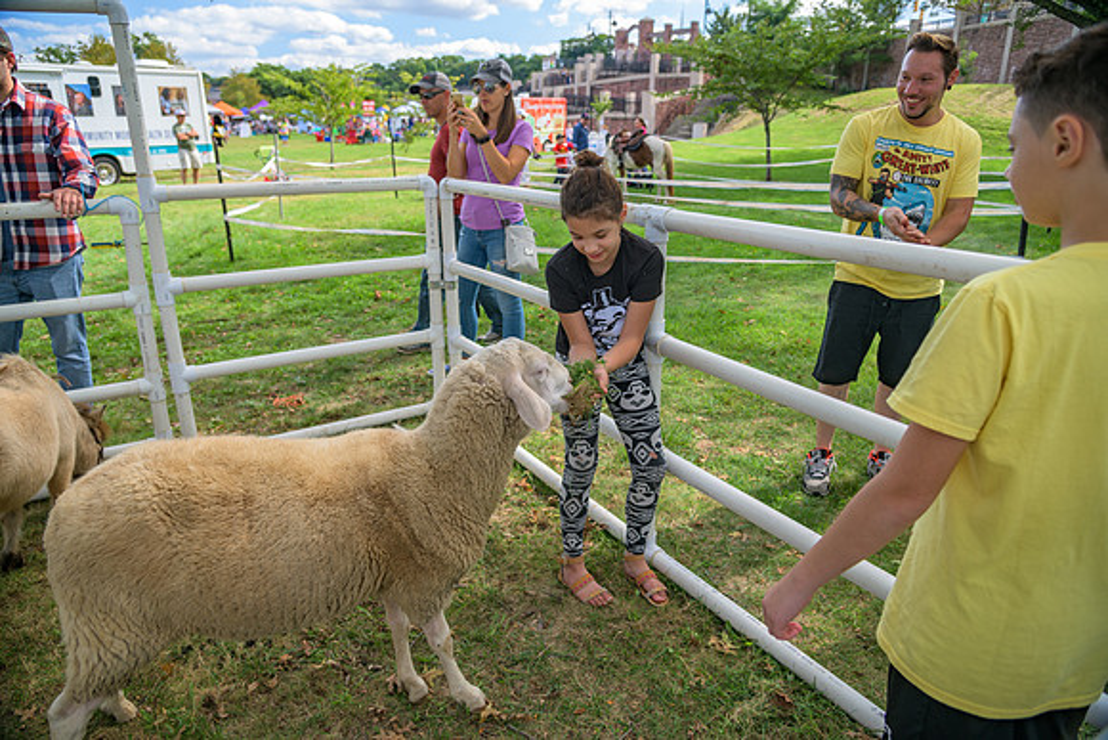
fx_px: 739
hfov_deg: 73.7
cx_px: 554
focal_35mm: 24
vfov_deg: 53.2
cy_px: 370
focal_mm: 24
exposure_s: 1/160
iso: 100
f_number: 4
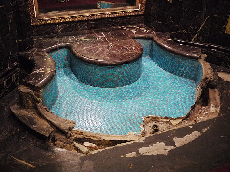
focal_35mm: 40
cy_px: 86
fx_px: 266
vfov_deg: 36.0
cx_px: 115
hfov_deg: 46.8
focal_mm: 20
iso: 1600
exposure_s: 1/60
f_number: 1.7
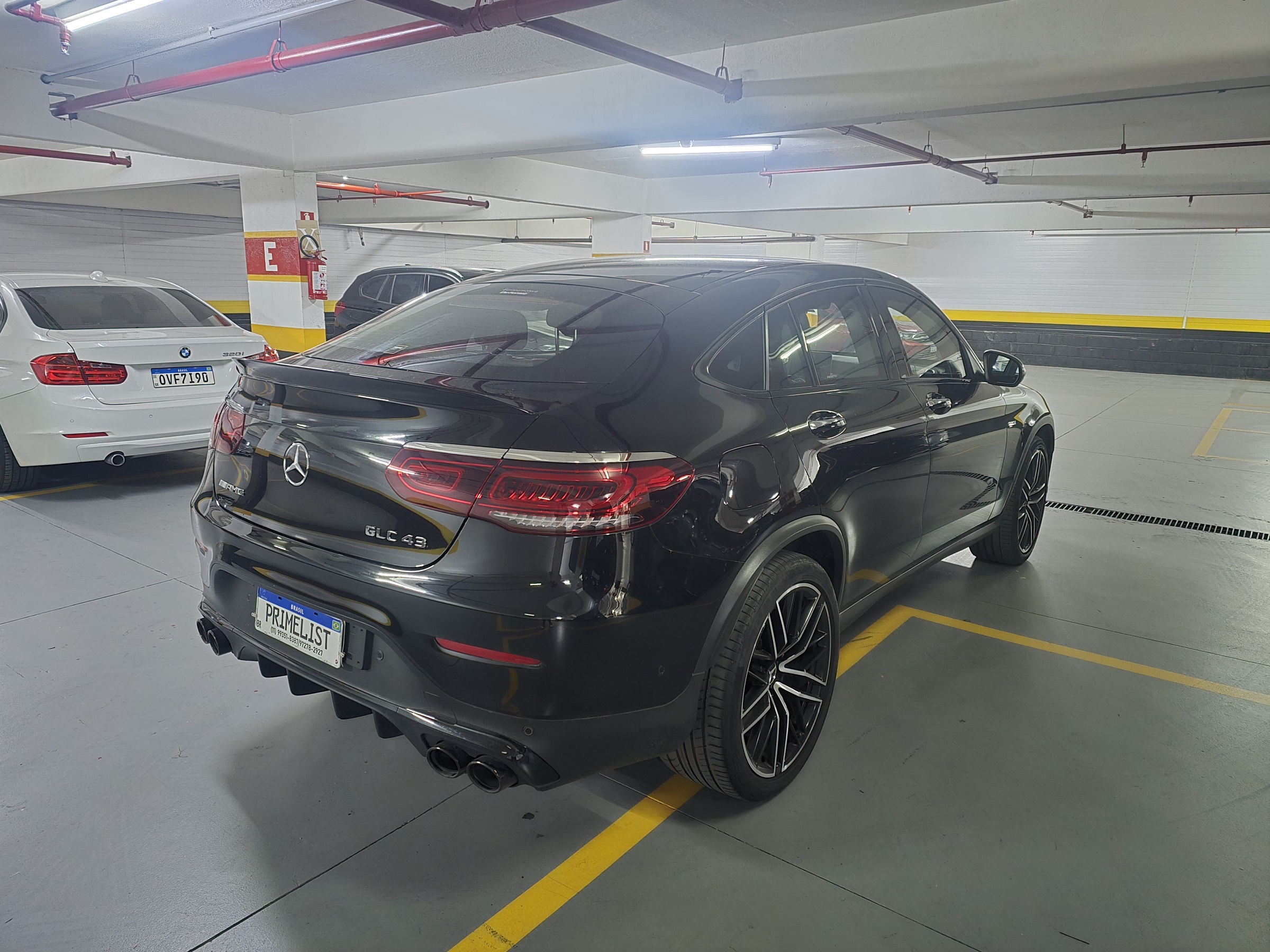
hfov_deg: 73.9
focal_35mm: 23
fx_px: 844
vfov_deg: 58.9
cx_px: 635
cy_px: 476
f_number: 1.7
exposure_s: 1/20
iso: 2500
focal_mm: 6.3
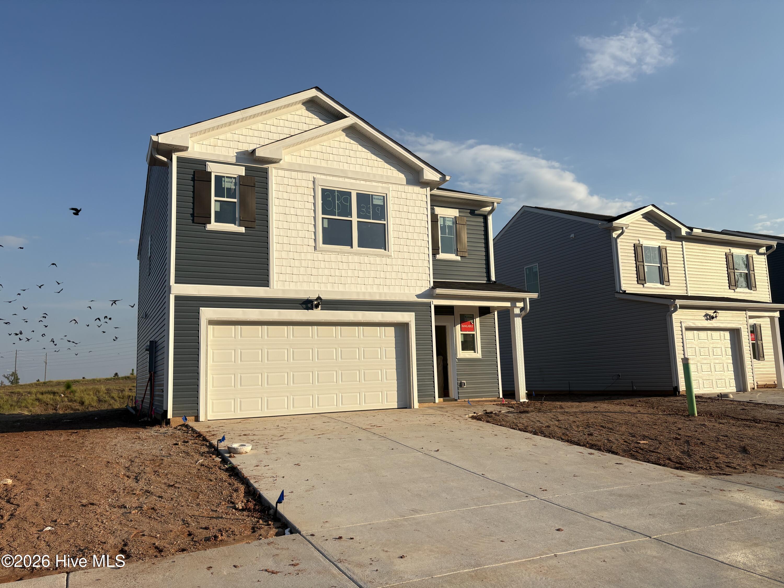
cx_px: 392
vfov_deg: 53.1
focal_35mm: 26
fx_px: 589
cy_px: 294
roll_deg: +2.2
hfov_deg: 67.3
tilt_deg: +8.3
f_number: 1.6
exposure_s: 1/4065
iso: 50
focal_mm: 5.96
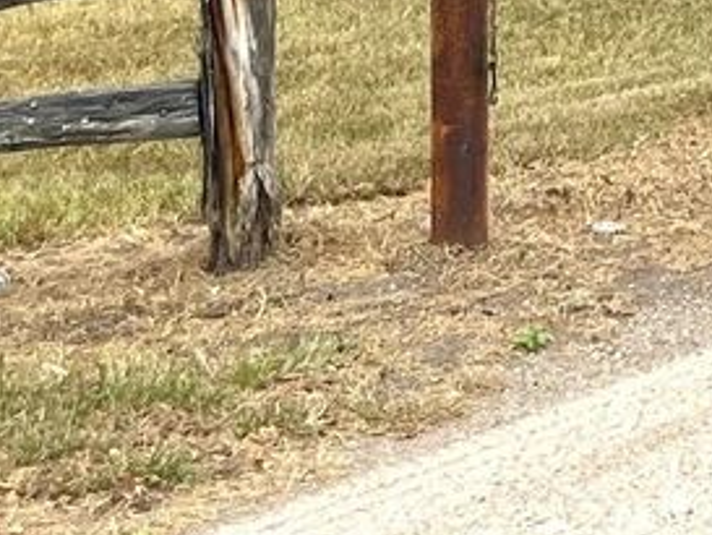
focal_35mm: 150
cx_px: 1320
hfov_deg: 12.0
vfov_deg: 9.4
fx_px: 3087
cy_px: -446
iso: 50
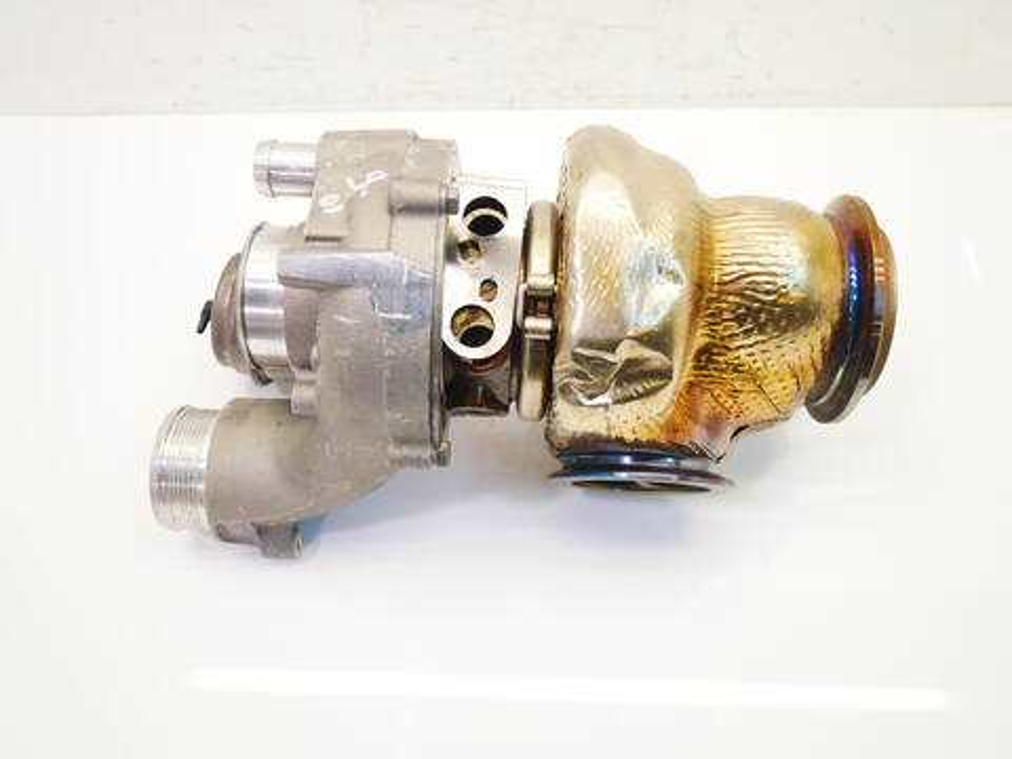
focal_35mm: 30
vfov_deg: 46.8
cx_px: 506
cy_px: 380
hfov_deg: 60.0
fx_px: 877
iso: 640
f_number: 3.8
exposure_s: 1/60
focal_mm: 15
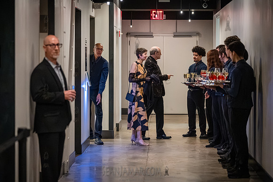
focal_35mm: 114
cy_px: 91
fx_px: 868
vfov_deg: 12.0
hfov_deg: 17.9
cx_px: 133
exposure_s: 1/320
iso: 12800
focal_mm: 110
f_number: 3.5
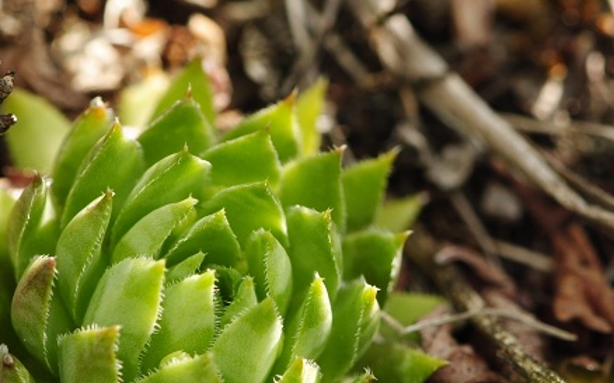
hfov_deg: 8.8
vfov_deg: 5.5
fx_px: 3978
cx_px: 370
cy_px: 209
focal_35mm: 238
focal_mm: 85
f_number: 7.1
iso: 200
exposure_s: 1/125
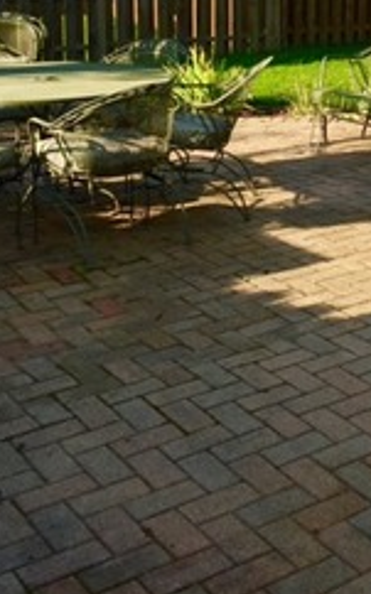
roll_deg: -2.0
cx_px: 388
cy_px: 96
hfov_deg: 20.5
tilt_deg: -7.6
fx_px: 988
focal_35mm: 61
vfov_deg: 32.3
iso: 32
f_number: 2.2
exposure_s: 1/775
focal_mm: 4.15
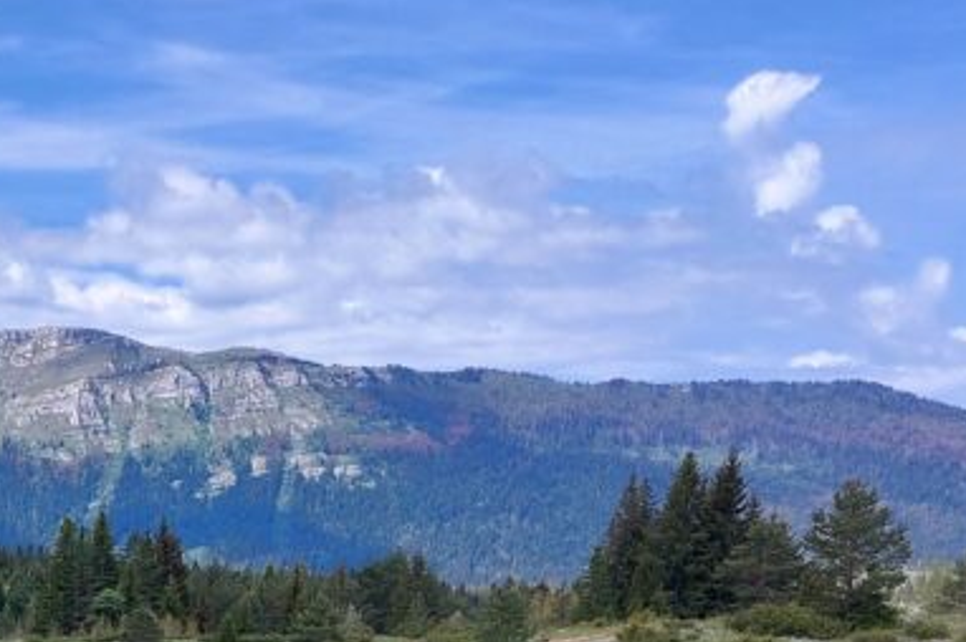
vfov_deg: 18.4
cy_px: 910
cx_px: -99
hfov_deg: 27.5
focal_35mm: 67
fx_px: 1796
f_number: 1.8
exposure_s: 1/549
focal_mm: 5.23
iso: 25
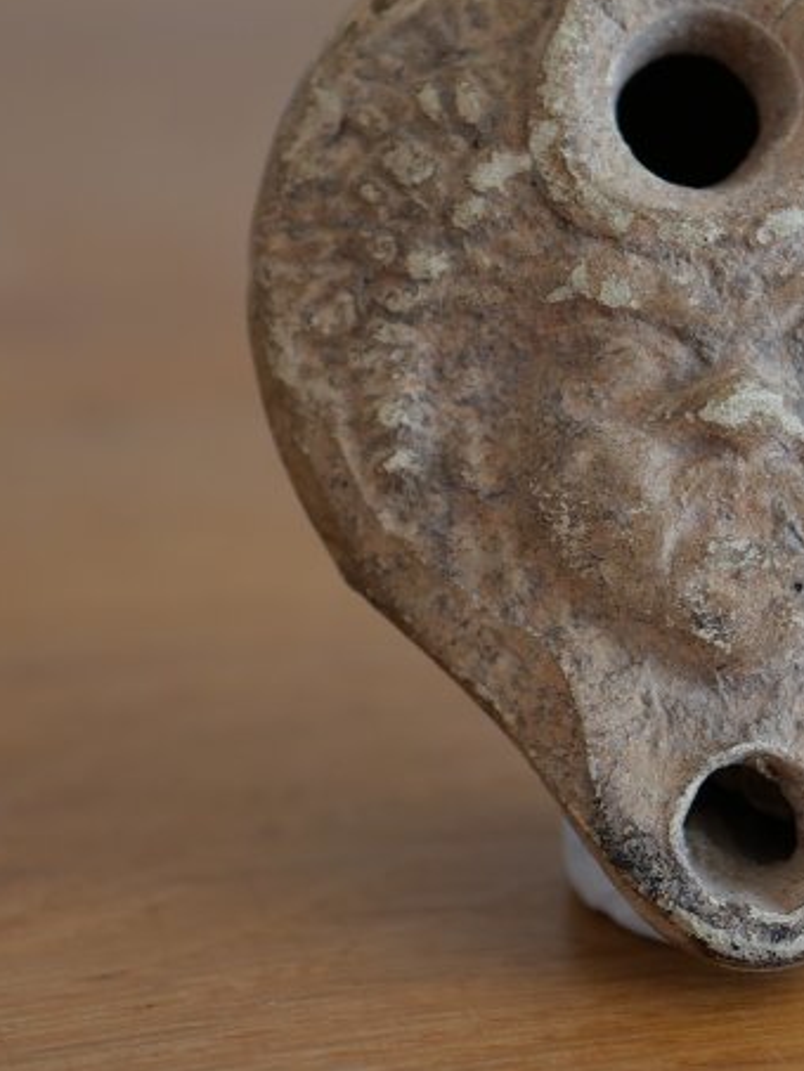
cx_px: 787
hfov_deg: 9.3
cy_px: 494
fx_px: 4922
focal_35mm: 159
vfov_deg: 12.4
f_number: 2.8
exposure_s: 1/60
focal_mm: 30
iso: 200
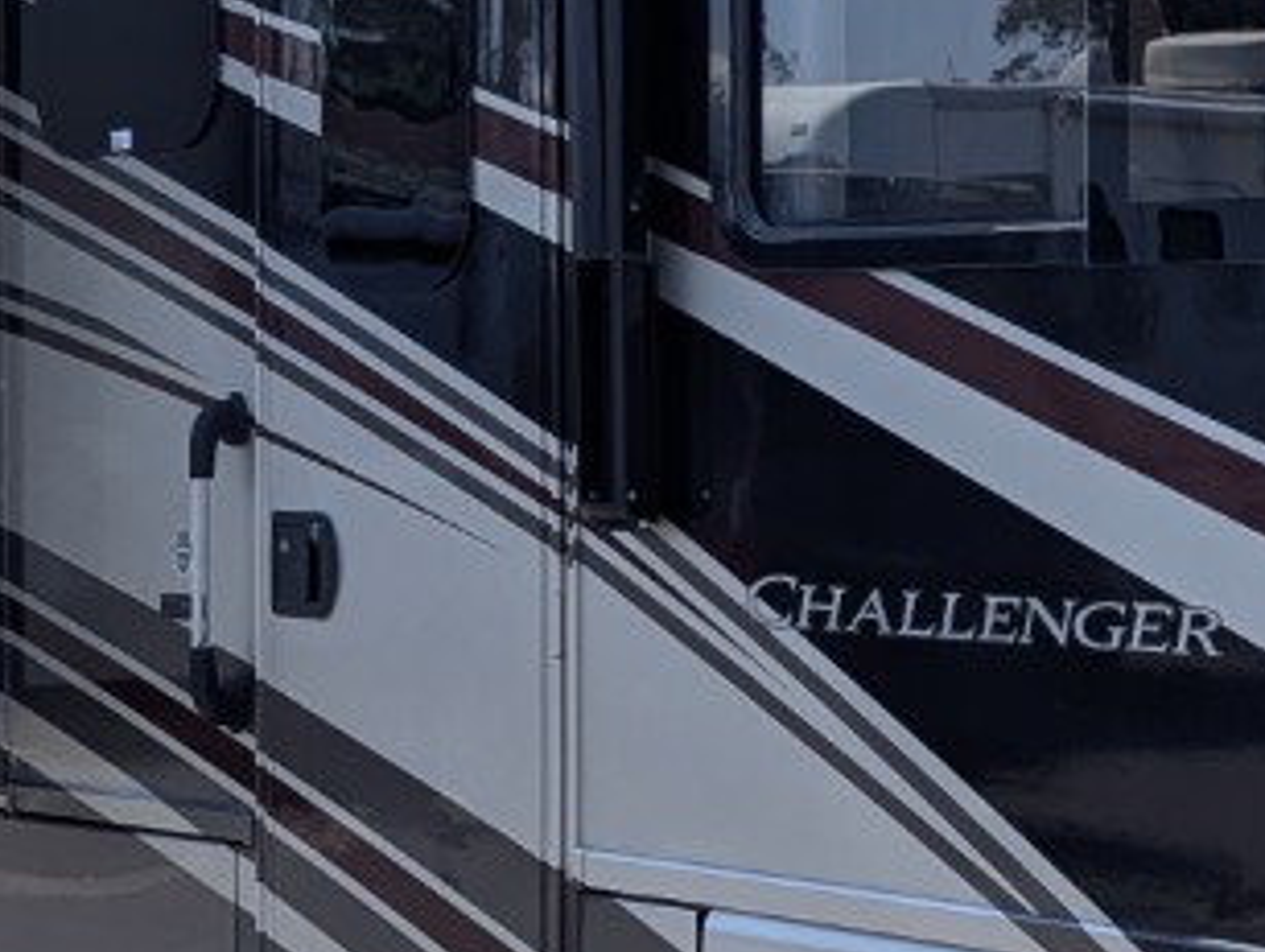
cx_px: 1193
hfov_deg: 17.7
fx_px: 3988
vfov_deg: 13.6
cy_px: 528
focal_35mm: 109
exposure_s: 1/1795
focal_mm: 6.81
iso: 49
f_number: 1.85
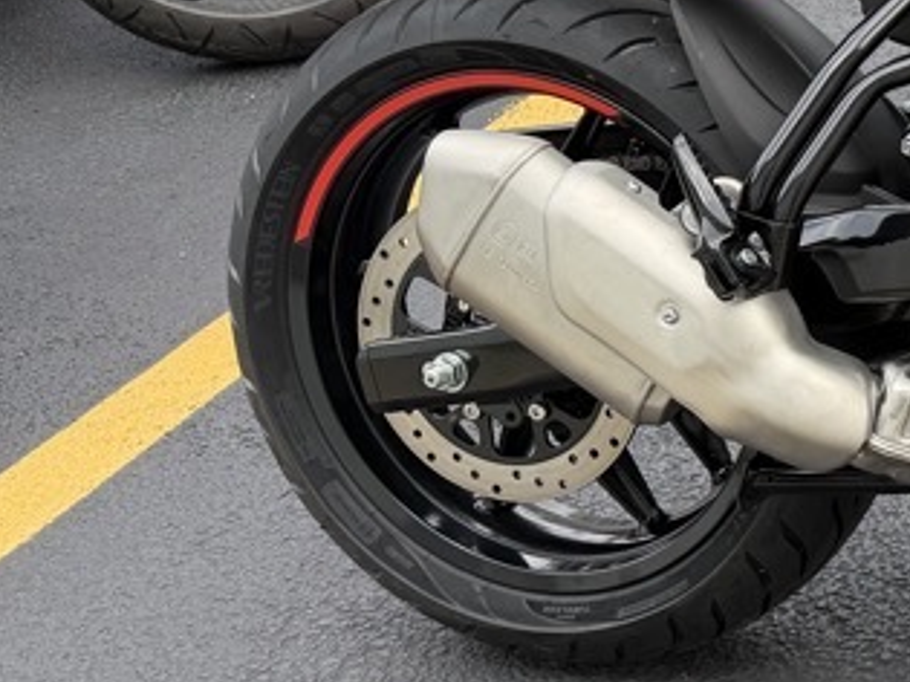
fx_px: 2050
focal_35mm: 78
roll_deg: +3.7
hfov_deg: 20.3
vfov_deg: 18.6
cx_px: 1473
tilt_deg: -27.1
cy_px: 66
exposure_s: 1/765
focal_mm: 6.76
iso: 80
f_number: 1.78
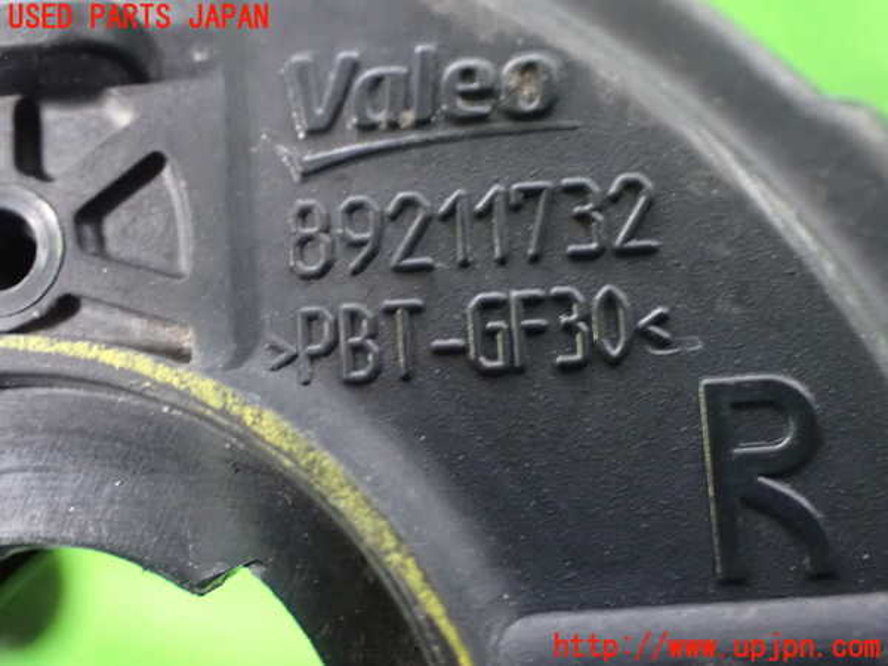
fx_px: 1283
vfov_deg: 29.1
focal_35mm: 50
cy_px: 333
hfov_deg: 38.2
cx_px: 444
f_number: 3.2
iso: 1600
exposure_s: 1/8
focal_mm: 9.01
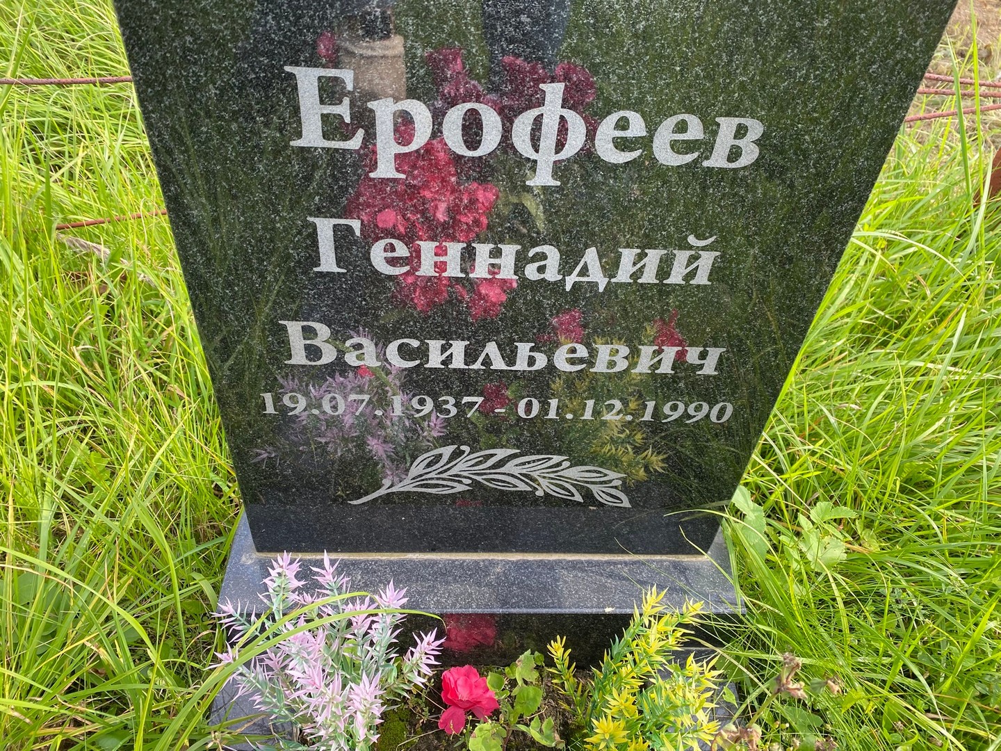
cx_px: 500
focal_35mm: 26
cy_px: 376
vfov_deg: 53.1
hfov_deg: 67.3
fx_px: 752
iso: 32
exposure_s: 1/253
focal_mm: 4.25
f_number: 1.8
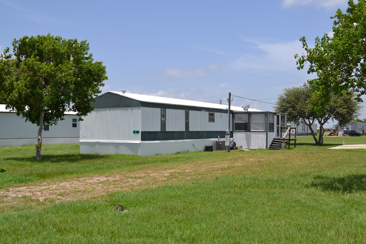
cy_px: 119
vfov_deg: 32.6
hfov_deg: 47.4
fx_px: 417
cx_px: 185
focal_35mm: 41
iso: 100
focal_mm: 26
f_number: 9
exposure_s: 1/320
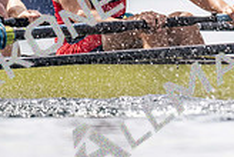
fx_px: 13798
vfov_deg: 0.7
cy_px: -35
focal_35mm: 2119
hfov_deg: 1.0
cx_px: 362
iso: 180
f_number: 4
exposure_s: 1/2500
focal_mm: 600
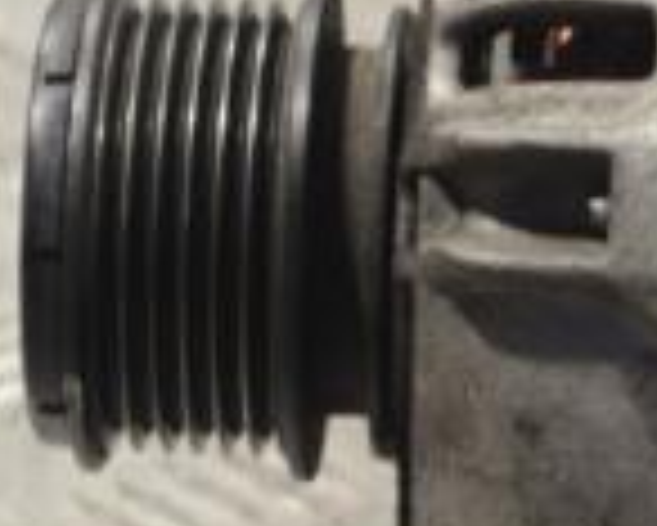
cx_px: 770
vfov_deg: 4.9
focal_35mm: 319
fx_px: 6206
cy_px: 337
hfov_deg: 6.0
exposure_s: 1/30
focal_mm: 55
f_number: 5.6
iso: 360
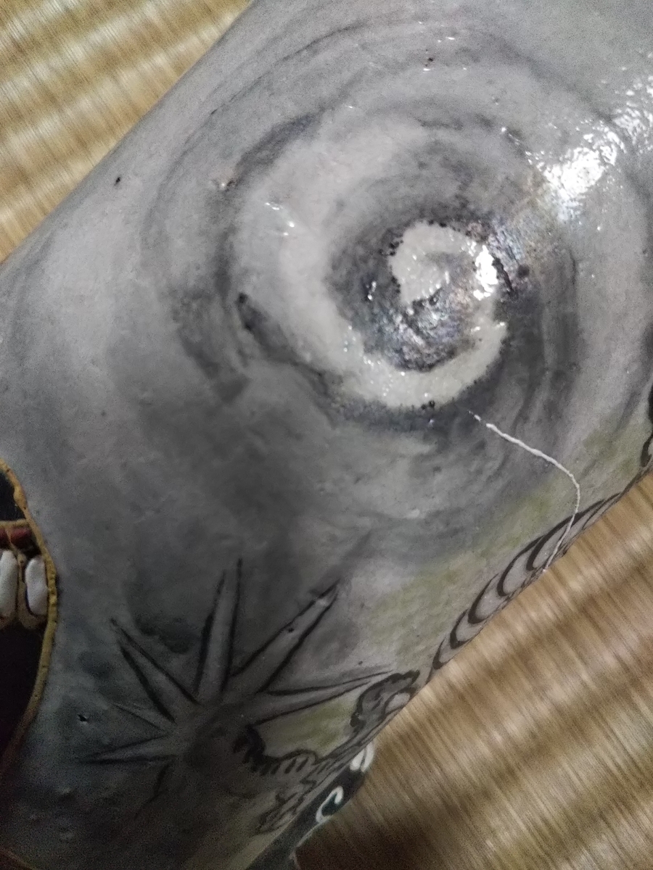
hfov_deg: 46.8
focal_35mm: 30
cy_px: 435
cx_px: 326
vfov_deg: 60.0
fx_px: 755
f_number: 2.2
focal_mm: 4
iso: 250
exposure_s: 1/33
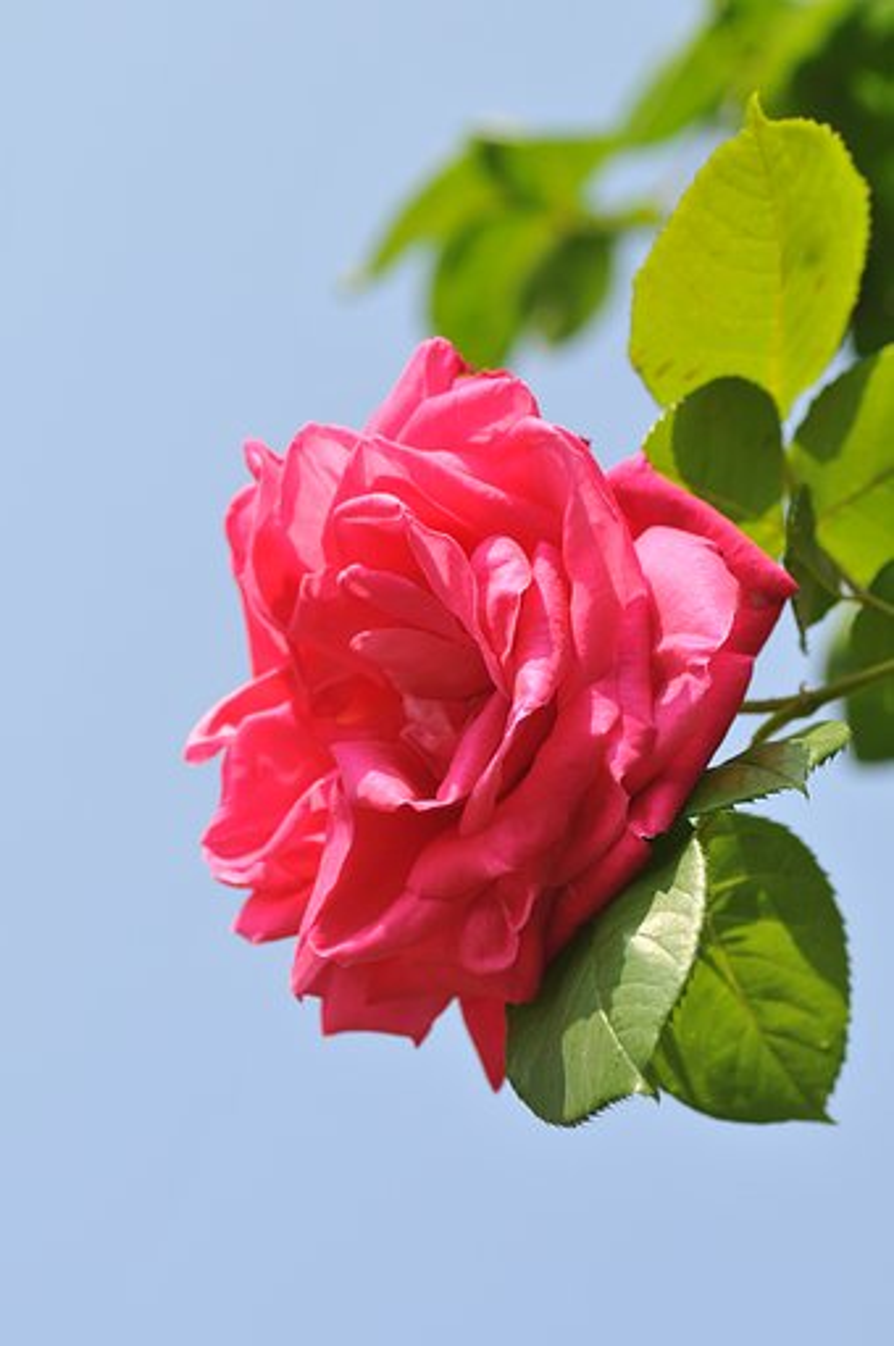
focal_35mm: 135
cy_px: 673
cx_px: 447
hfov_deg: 10.1
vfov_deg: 15.2
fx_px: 5042
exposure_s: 1/1000
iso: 320
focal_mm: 90
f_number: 5.6
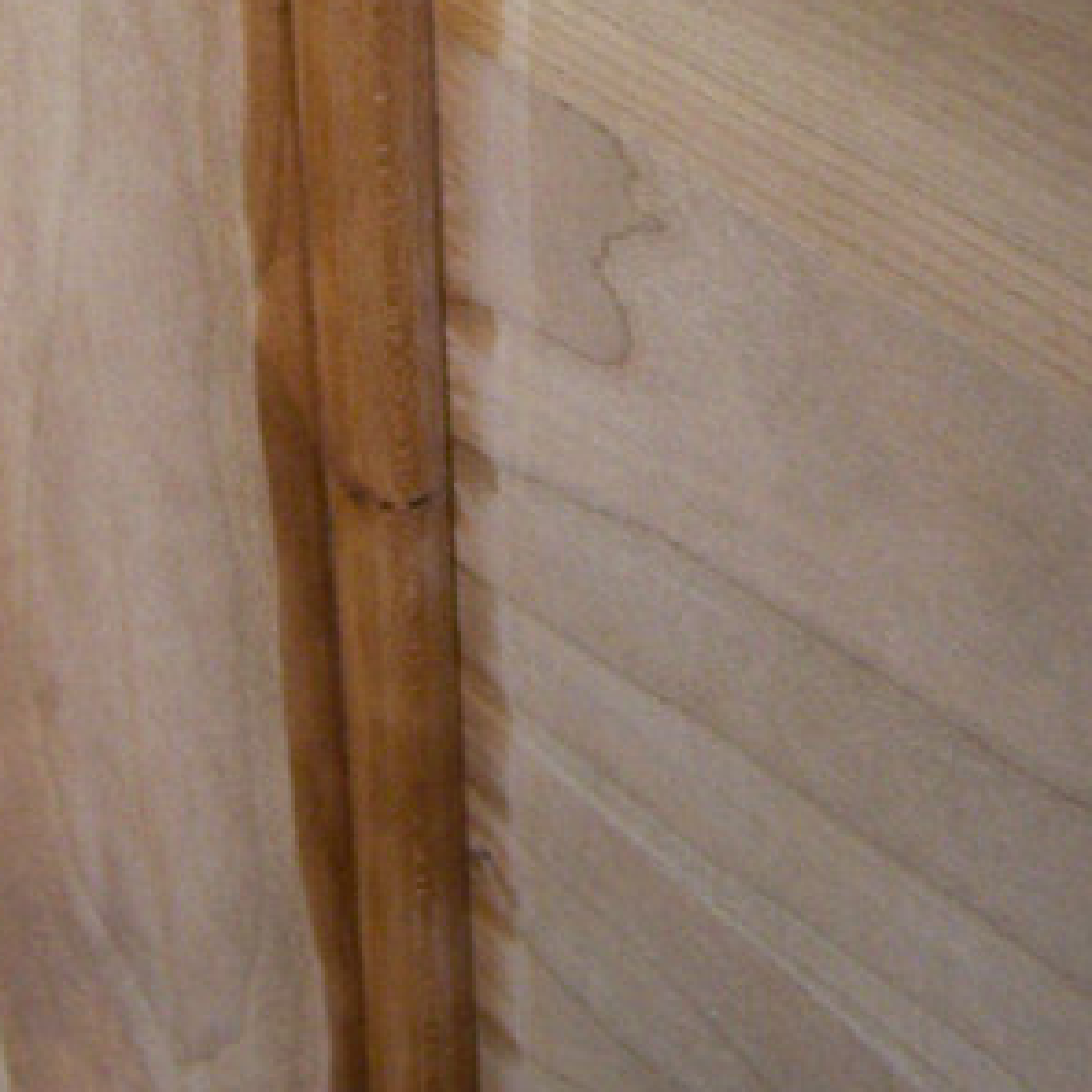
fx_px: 2534
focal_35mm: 71
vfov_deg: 23.5
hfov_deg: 24.3
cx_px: 528
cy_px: 70
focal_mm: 5.5
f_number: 3.4
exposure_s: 1/10
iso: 140
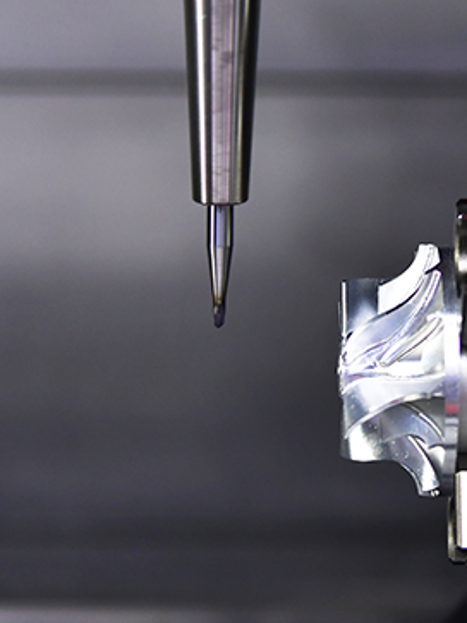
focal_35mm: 143
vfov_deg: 13.8
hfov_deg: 10.3
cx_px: 457
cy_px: 184
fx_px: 2574
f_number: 2.8
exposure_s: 1/100
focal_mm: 45
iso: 320
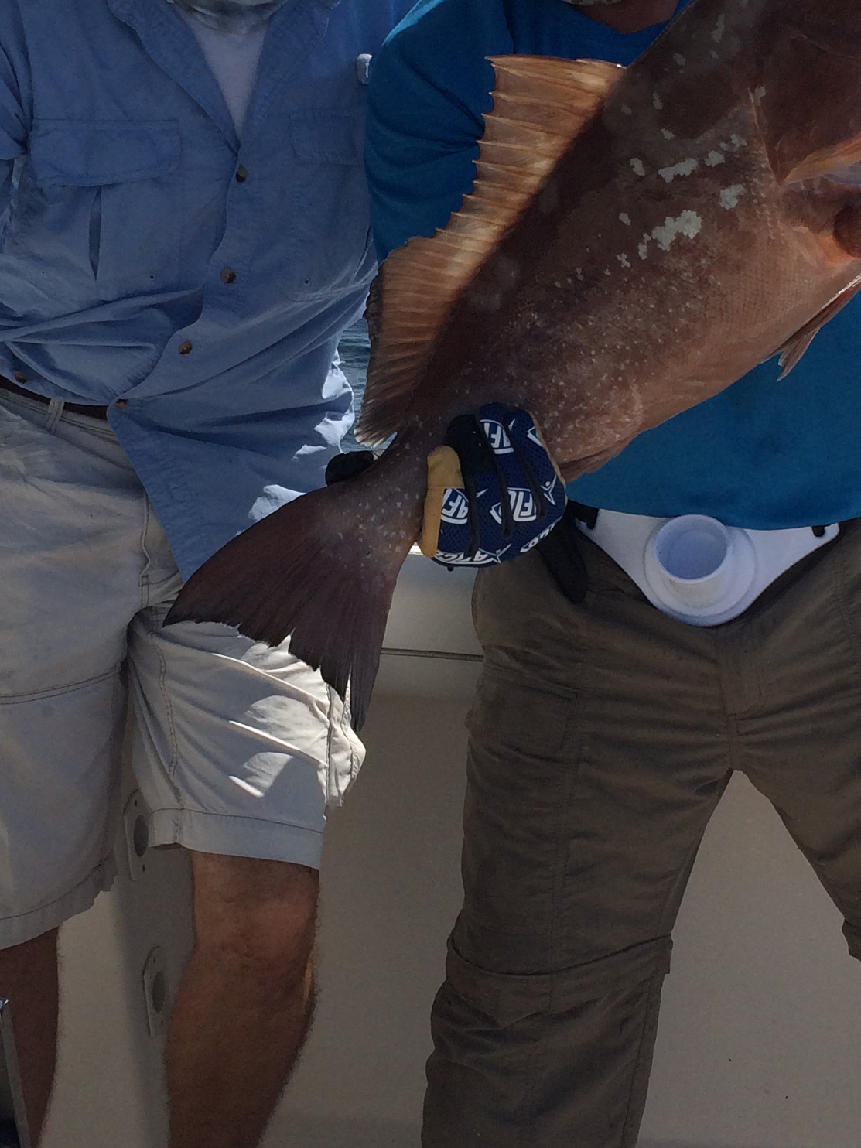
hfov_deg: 22.3
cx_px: 435
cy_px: 551
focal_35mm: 66
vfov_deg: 29.4
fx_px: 2189
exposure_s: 1/4115
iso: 40
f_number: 2.2
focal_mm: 4.12
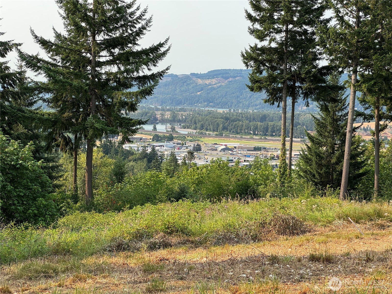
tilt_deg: -4.1
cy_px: 147
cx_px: 196
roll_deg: -2.1
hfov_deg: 25.3
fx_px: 872
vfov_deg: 19.1
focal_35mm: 77
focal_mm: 9
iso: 25
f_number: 2.8
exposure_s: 1/319
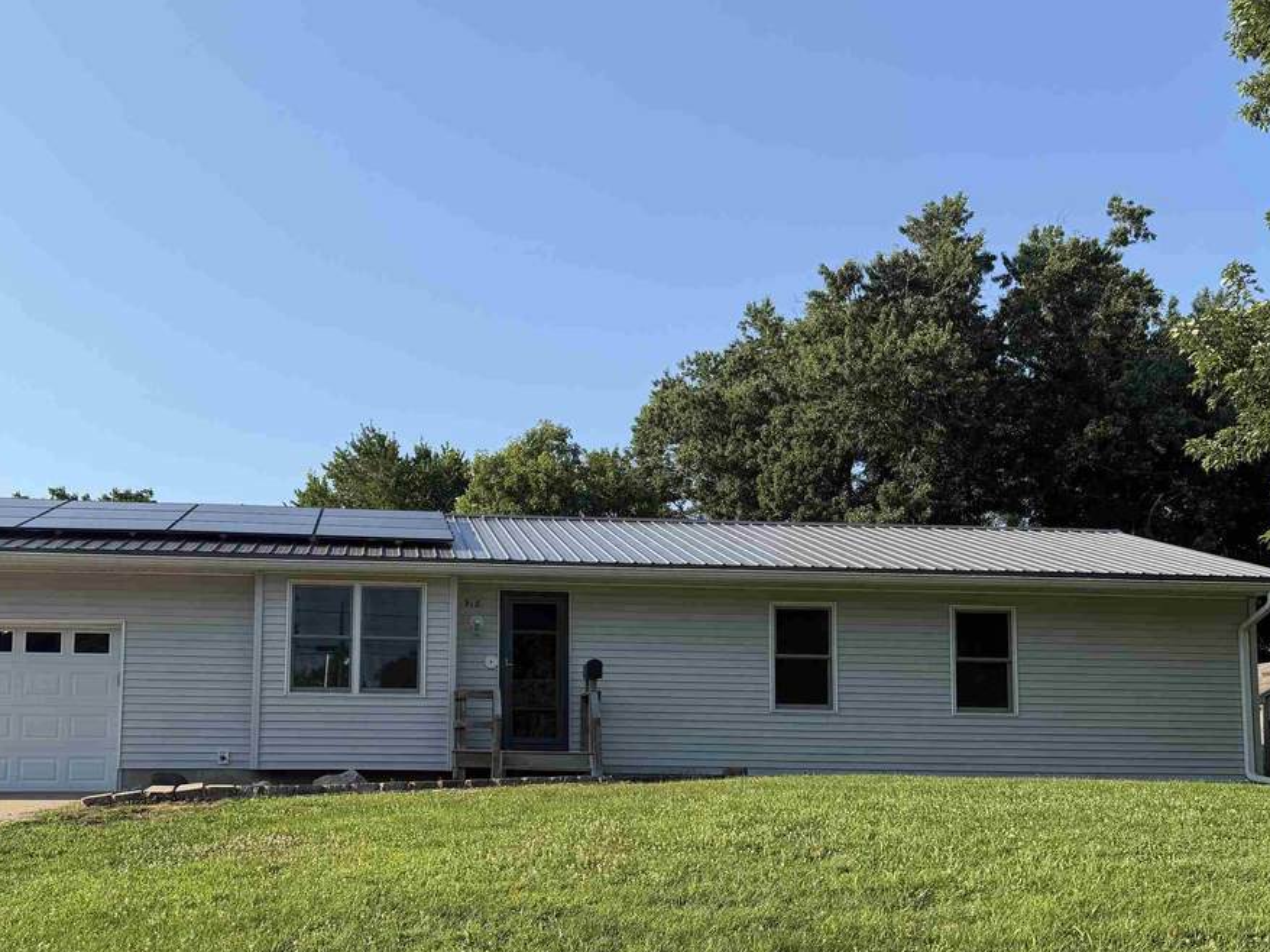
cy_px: 660
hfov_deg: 52.1
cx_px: 474
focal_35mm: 35
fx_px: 1284
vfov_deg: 40.0
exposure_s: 1/3145
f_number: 1.78
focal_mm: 6.76
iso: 80
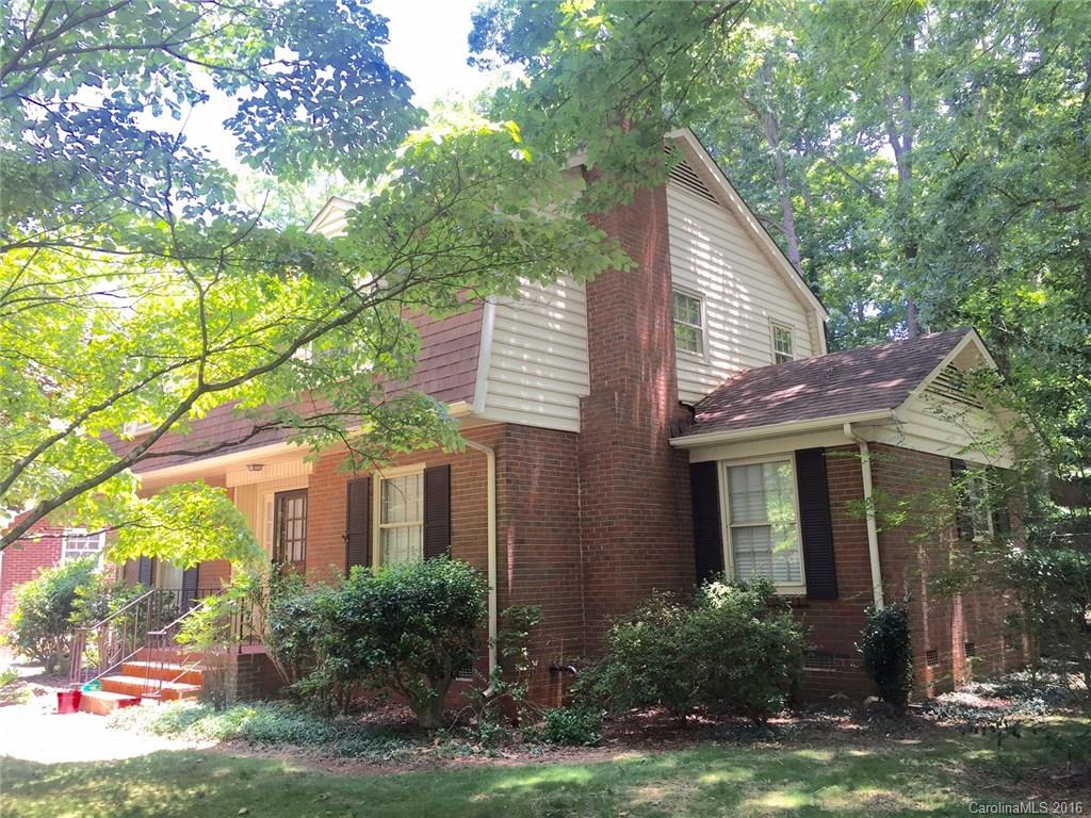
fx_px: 914
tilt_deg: +9.6
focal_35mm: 29
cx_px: 546
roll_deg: +0.8
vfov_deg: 48.2
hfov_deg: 61.7
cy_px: 409
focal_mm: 4.15
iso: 32
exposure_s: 1/120
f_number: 2.2
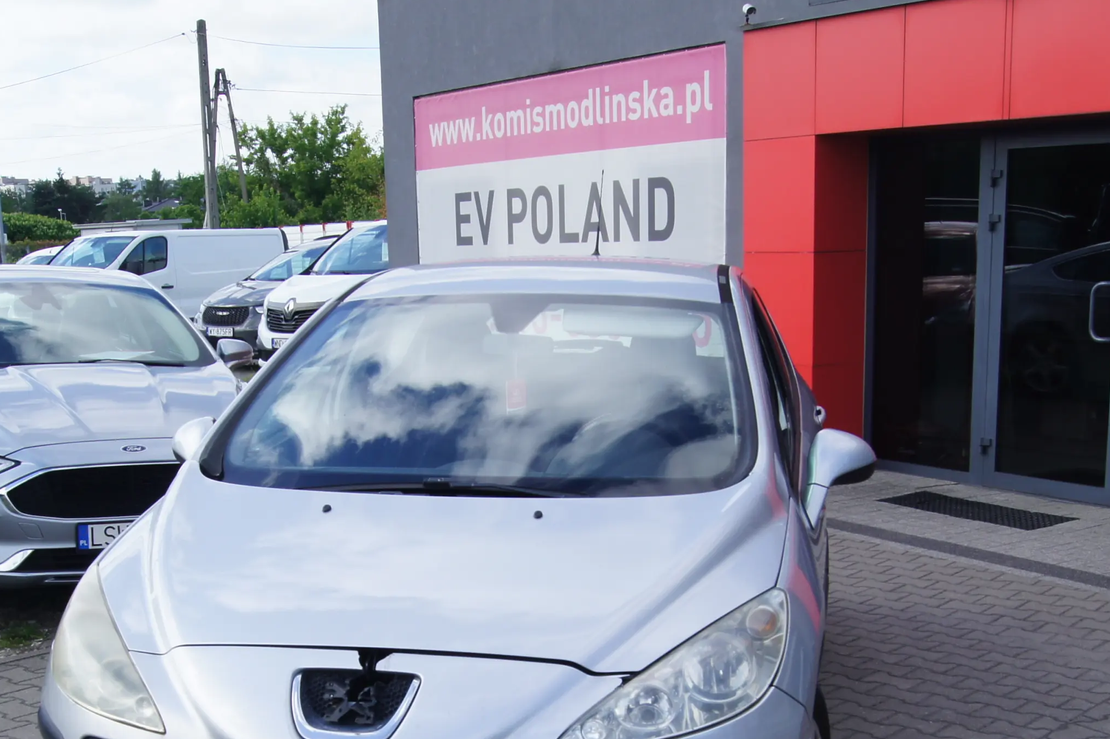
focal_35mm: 51
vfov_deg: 25.6
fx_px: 1572
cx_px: 529
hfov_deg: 38.9
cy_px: 675
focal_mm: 18
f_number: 11
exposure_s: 1/60
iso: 100
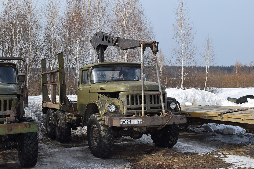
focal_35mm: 51
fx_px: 360
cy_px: 84
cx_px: 127
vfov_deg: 26.5
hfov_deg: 38.9
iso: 200
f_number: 9
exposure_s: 1/320
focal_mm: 34
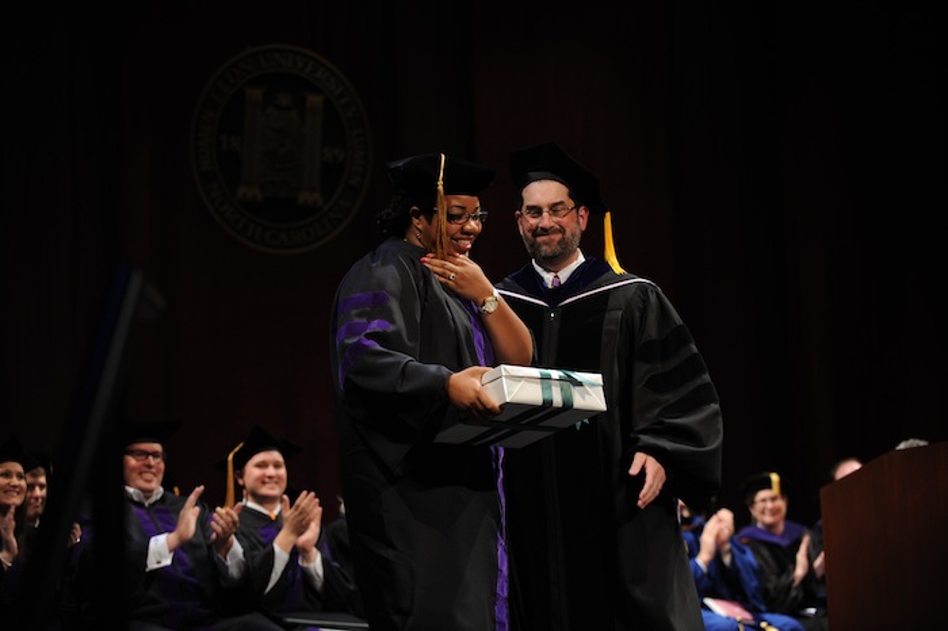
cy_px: 316
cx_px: 474
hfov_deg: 21.5
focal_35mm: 95
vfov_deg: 14.4
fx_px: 2500
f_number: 3.5
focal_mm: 95
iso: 800
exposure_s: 1/250
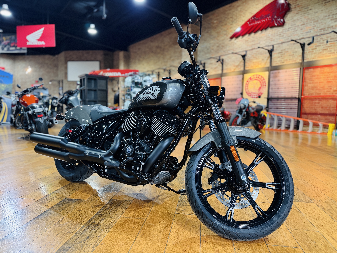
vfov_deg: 56.8
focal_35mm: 24
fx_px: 234
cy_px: 126
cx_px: 168
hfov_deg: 71.6
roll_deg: -1.1
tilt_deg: -4.4
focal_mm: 6.76
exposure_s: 1/60
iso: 400
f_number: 1.78
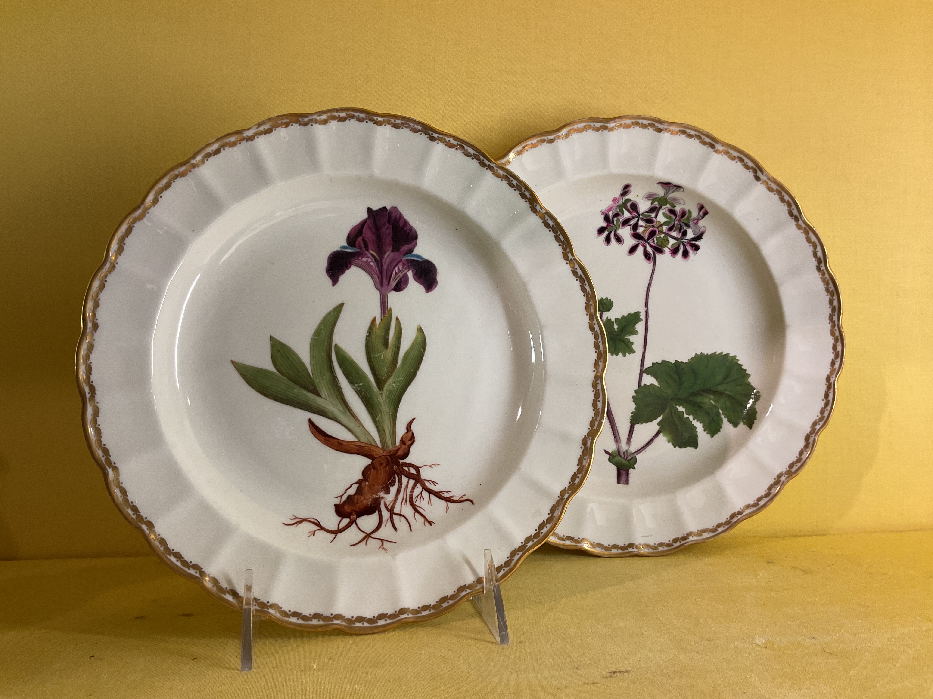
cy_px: 350
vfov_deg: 48.2
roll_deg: +1.2
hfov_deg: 61.7
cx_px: 466
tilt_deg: -1.6
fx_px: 782
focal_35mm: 29
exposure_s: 1/50
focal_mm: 3
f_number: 1.8
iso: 40
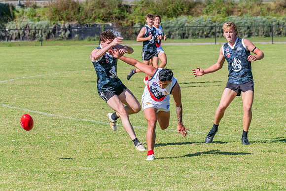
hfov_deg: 7.1
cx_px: 160
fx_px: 2308
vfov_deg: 4.7
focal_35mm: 290
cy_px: 100
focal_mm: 260
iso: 1600
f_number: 13
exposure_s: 1/1600
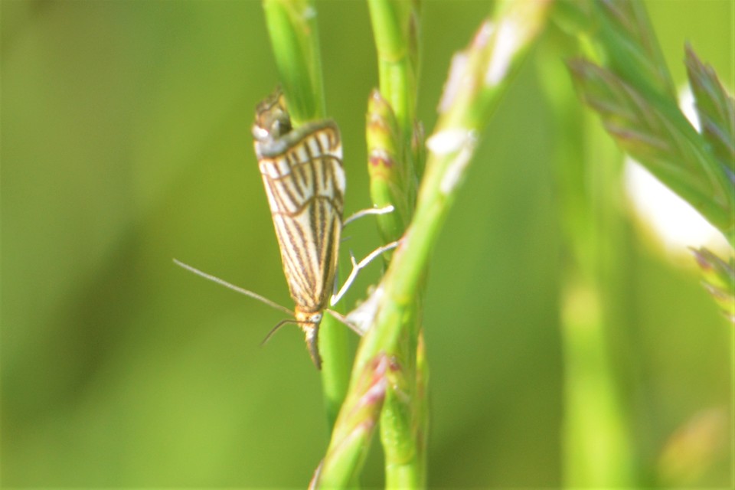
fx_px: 6431
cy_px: 245
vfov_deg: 4.4
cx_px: 368
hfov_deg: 6.5
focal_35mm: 315
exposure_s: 1/125
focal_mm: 210
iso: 400
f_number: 8
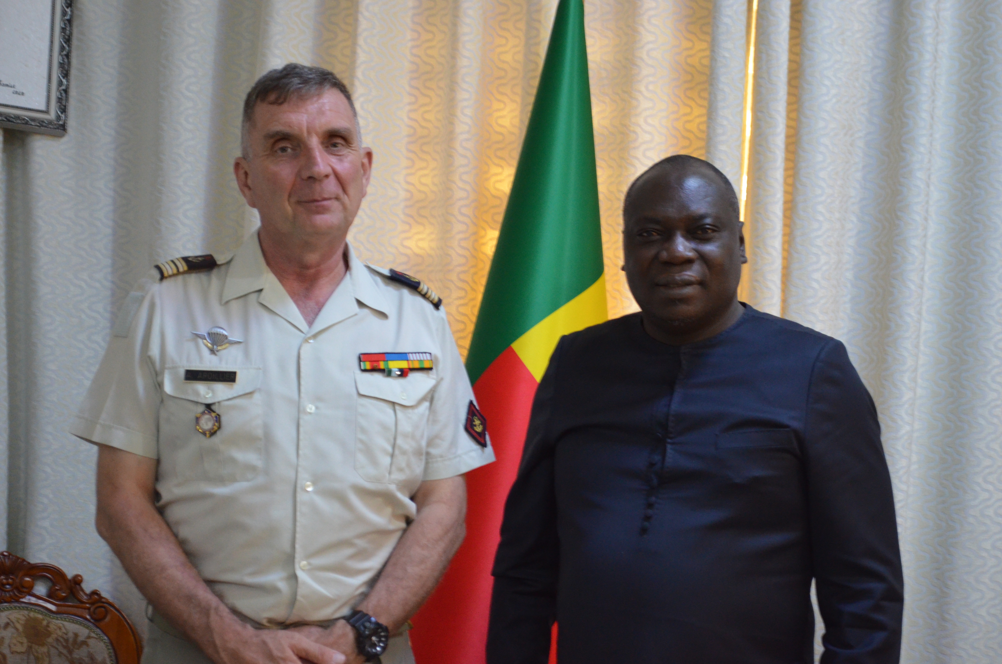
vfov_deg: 19.6
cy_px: 332
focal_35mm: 69
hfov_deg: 29.3
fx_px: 1917
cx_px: 501
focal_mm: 46
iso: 2000
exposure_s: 1/30
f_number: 5.3
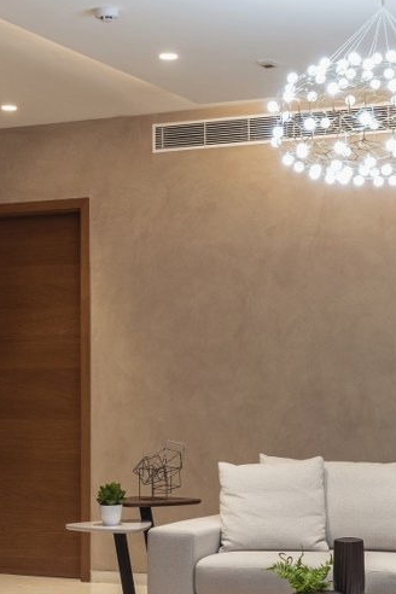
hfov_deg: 17.5
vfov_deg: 25.8
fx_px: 1287
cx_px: 190
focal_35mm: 78
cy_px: 398
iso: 64
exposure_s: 1/2
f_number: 8
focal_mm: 24
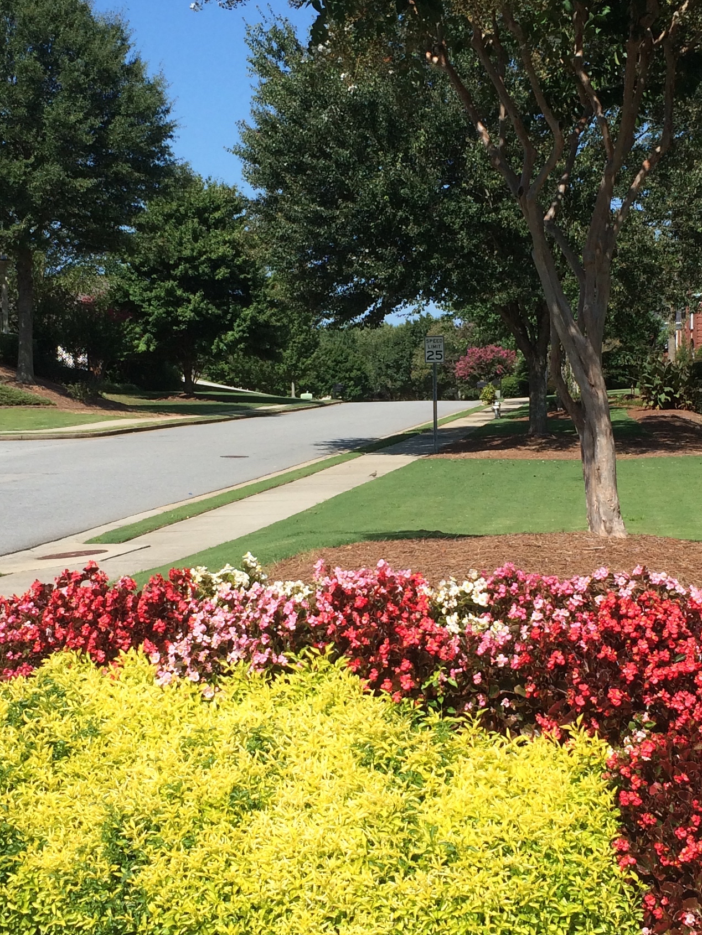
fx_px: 1514
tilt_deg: -1.8
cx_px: 394
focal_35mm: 56
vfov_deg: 34.3
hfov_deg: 26.1
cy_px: 468
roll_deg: +1.2
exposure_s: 1/1866
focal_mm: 4.15
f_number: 2.2
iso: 32
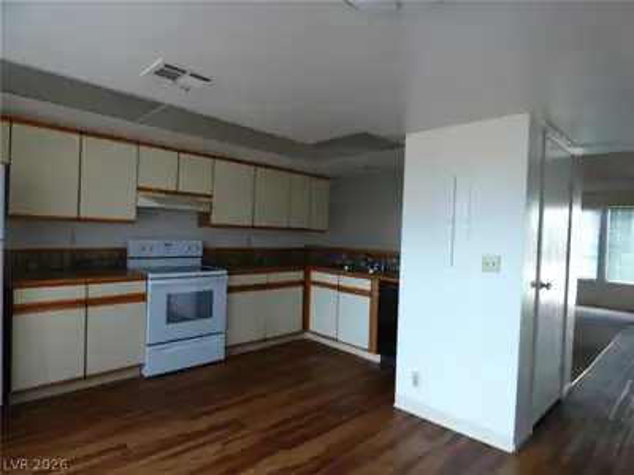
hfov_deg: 81.7
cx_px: 317
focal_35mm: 20
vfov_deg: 66.0
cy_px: 238
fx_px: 366
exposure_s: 1/60
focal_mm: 3.58
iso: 250
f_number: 2.8
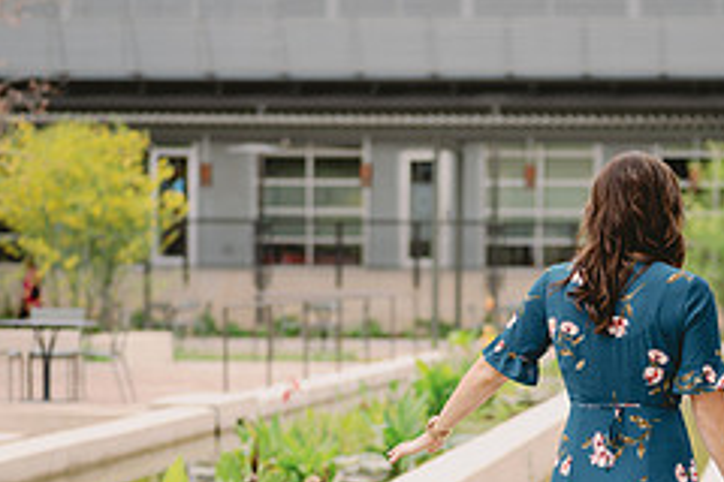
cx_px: 486
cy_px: 479
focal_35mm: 121
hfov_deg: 16.9
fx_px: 2433
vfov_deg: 11.2
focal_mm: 50
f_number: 2
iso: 100
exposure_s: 1/640
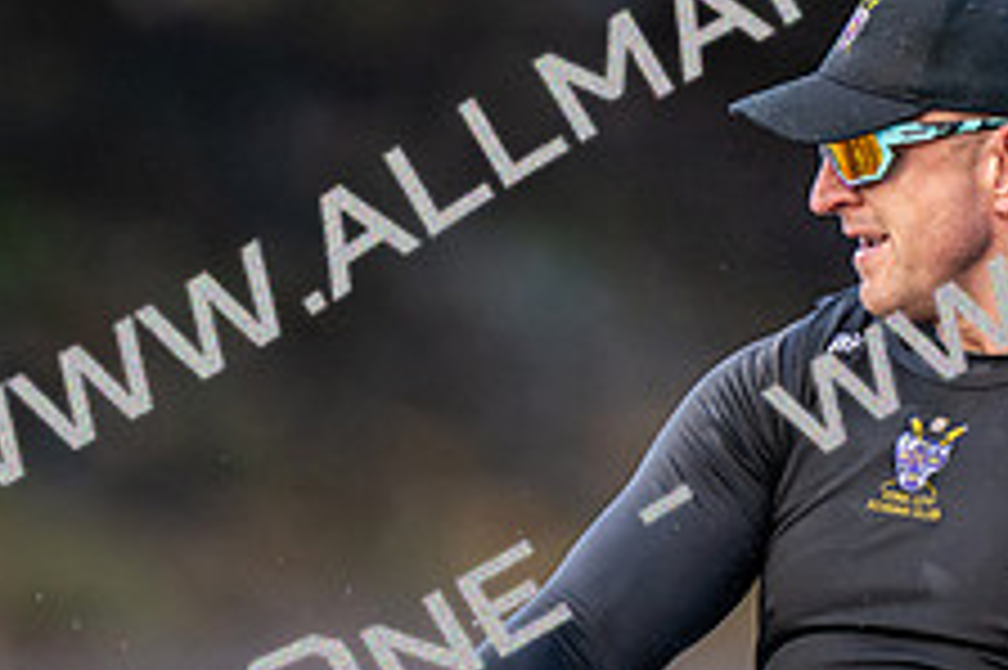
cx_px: 436
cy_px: 528
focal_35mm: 1556
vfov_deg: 0.9
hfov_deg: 1.3
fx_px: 43535
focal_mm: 600
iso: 3600
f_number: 4
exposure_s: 1/2500
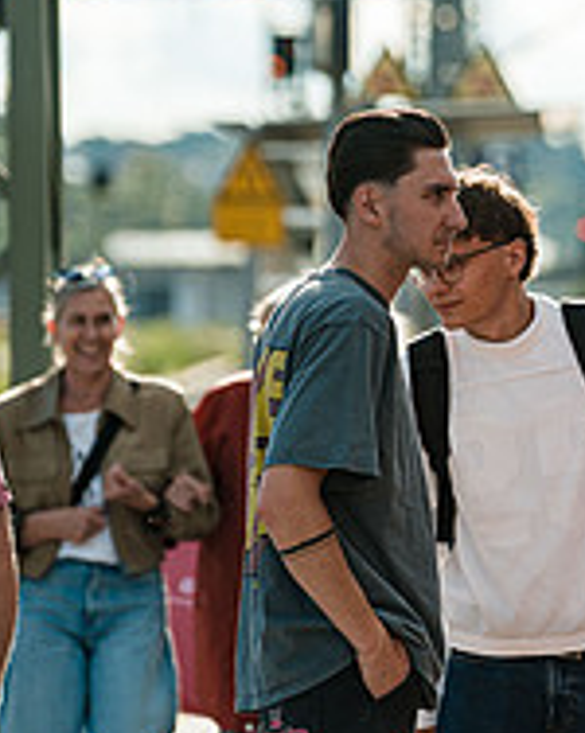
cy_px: 230
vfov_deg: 5.7
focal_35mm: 337
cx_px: 413
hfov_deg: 4.6
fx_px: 7305
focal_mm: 150
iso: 100
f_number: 2.8
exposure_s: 1/2000
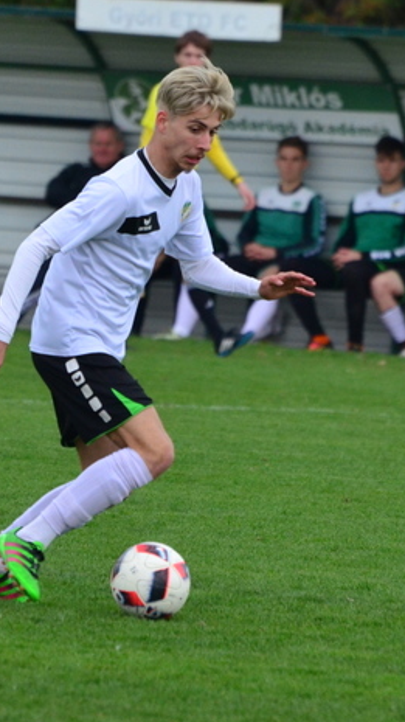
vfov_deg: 3.0
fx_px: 13941
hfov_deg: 1.7
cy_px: 321
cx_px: 233
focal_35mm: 729
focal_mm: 240
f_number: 5.3
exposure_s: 1/1250
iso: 1250
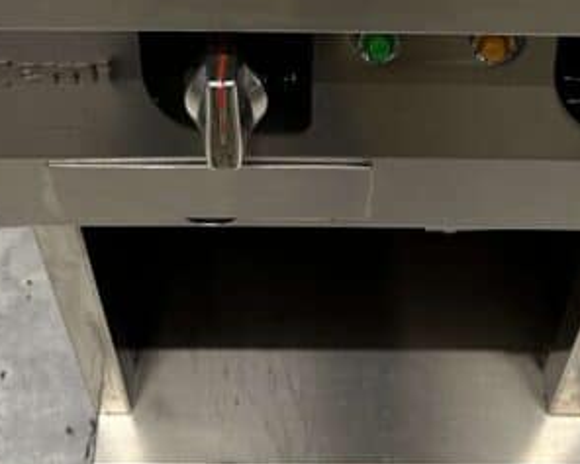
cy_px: -143
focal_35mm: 81
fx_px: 1391
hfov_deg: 23.5
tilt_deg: -54.1
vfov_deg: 17.7
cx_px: 347
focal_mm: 6.86
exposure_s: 1/50
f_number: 1.78
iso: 160
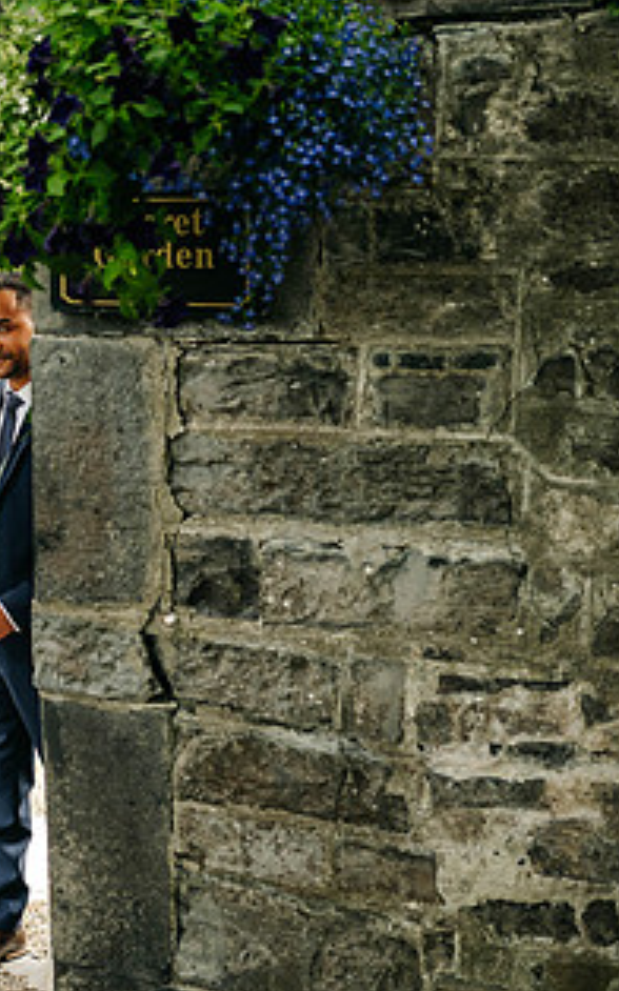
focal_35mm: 66
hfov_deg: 18.3
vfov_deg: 31.0
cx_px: -189
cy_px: 424
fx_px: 1783
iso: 100
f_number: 2
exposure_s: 1/400
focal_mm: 35
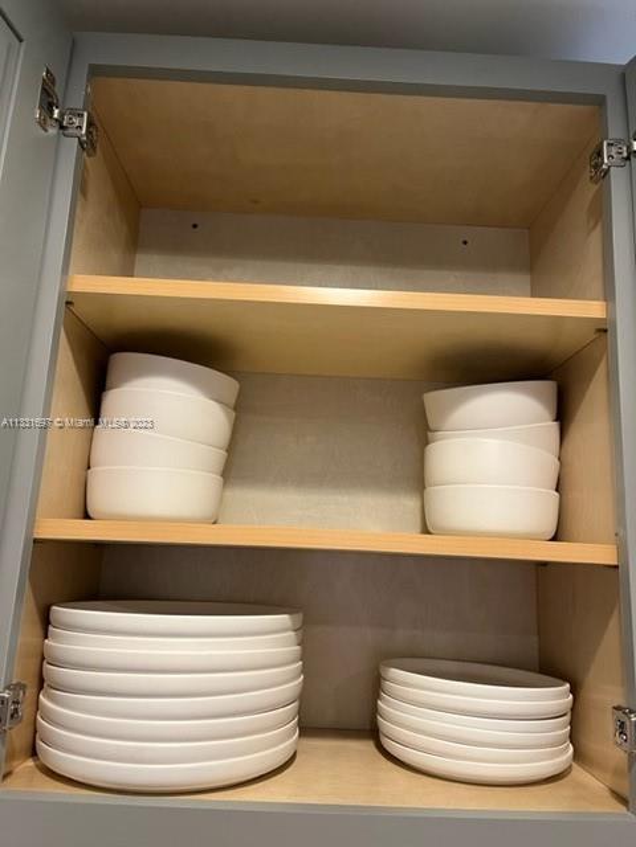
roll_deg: -2.3
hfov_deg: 53.1
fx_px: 637
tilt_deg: +11.3
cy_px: 424
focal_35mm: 26
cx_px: 318
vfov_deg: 67.3
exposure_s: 1/60
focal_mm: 5.1
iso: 160
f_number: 1.6
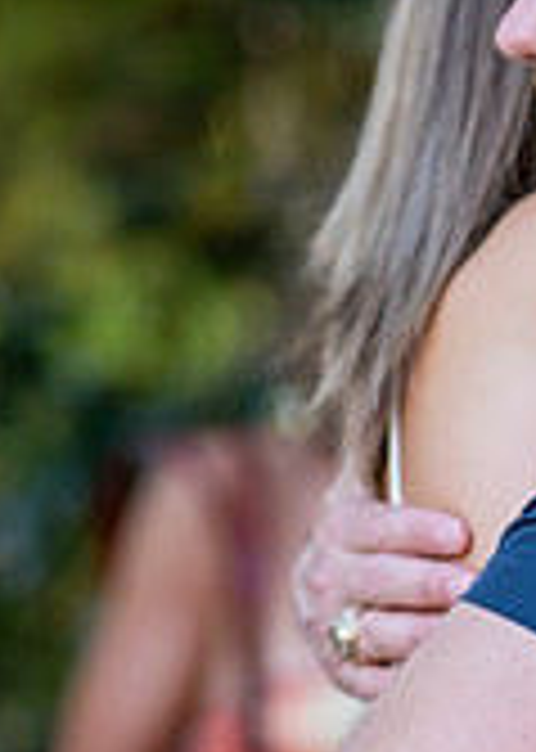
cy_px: 561
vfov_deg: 9.5
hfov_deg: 6.8
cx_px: 346
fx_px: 4525
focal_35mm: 212
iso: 320
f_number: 1.2
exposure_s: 1/1000
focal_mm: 50
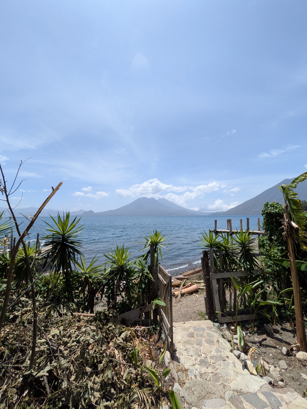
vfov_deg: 102.1
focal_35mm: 14
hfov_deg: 85.7
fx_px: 166
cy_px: 204
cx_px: 154
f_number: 2.2
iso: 54
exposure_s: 1/1718
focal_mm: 1.85
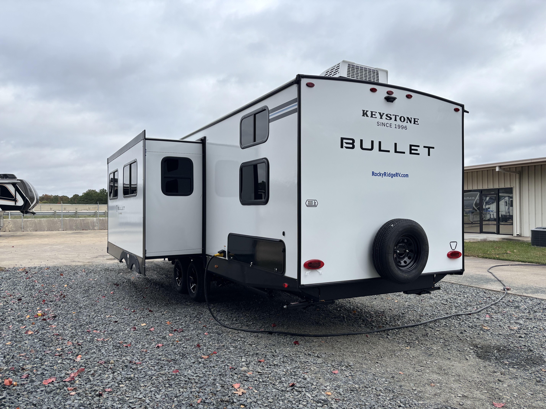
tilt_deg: +1.1
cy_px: 204
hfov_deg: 67.3
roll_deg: -0.1
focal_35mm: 26
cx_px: 273
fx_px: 410
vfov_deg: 53.1
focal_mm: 5.96
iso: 50
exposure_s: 1/1418
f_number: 1.6
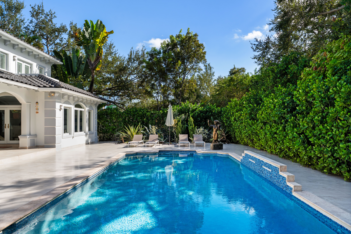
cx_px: 176
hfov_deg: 73.7
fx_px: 234
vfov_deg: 53.1
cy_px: 117
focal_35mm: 24
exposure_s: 1/320
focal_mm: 24
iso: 200
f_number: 8
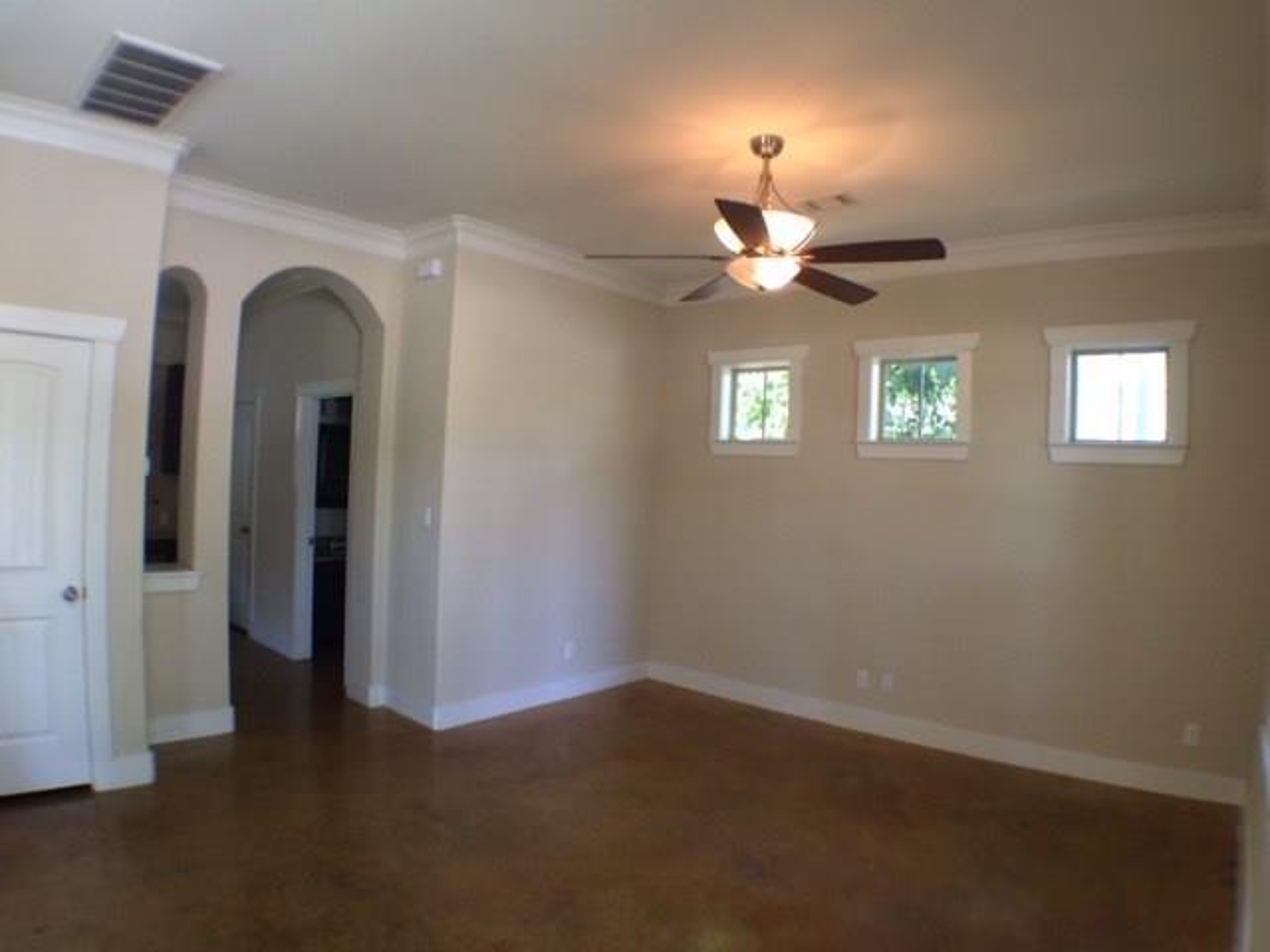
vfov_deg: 48.2
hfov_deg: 61.7
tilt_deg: +0.5
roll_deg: -2.5
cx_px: 635
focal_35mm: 29
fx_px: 1064
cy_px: 476
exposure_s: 1/30
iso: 100
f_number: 2.2
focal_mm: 4.15
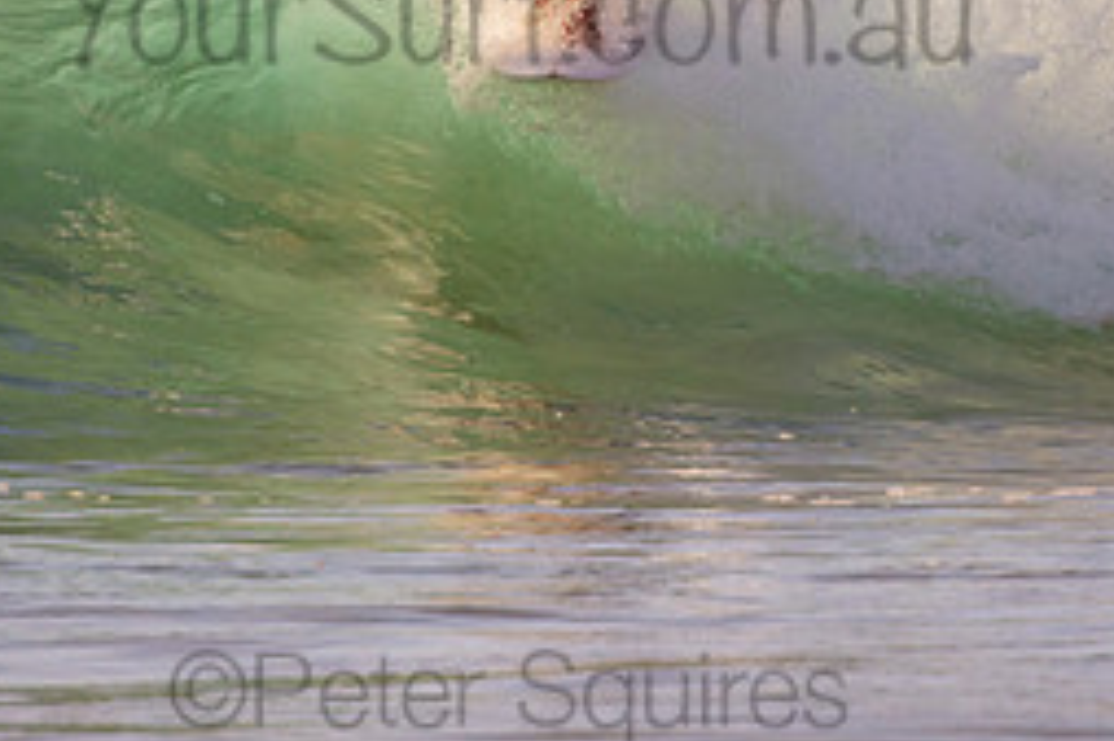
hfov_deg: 1.5
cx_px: 509
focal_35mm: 1372
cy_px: -37
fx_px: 42427
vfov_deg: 1.0
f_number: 5.6
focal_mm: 400
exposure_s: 1/2000
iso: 640
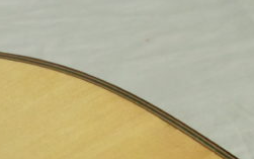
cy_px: 403
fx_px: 1371
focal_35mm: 198
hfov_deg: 9.9
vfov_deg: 6.3
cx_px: -230
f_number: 14
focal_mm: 22
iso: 2000
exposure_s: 1/60
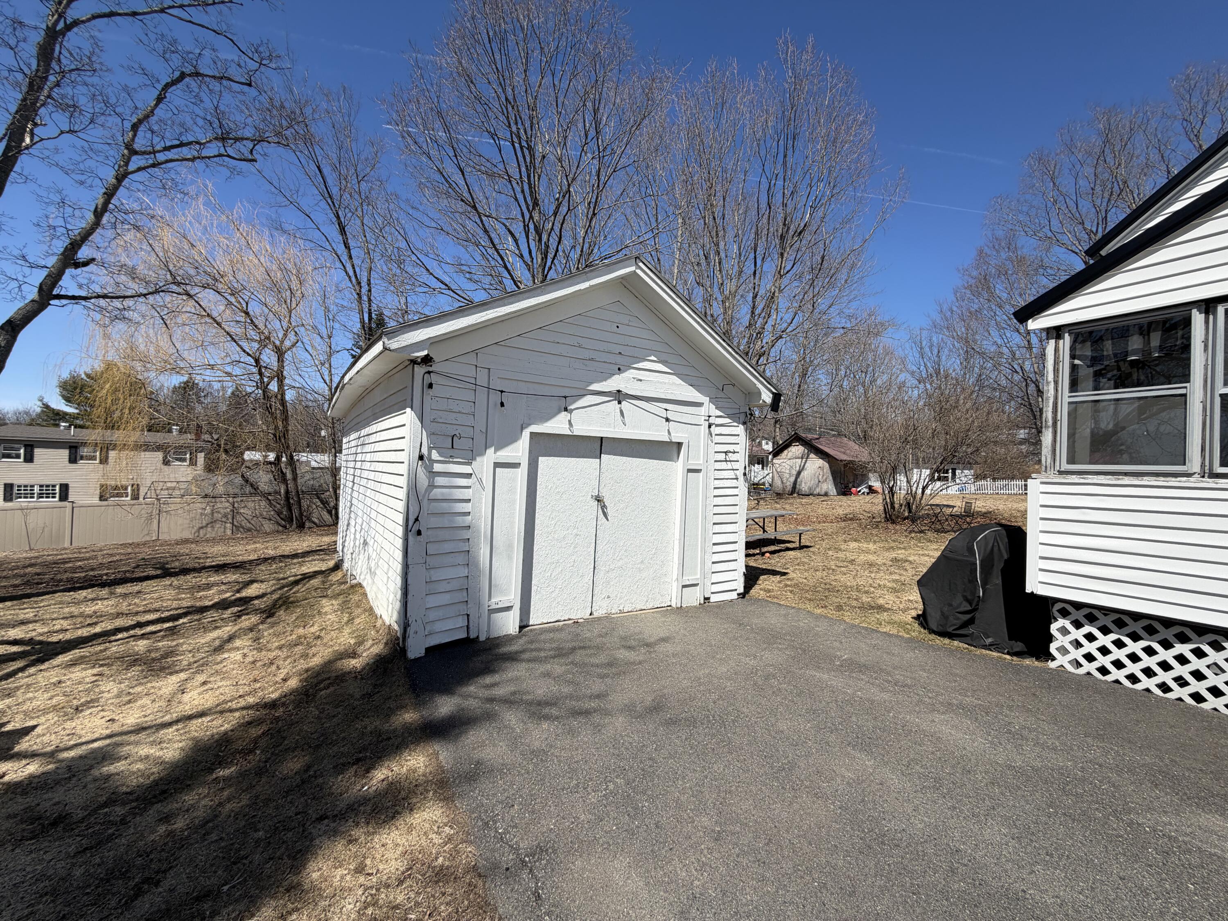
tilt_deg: +0.4
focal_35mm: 14
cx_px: 614
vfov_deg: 85.7
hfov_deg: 102.1
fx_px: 497
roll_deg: -1.1
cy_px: 460
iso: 20
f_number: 2.2
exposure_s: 1/914
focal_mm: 2.22
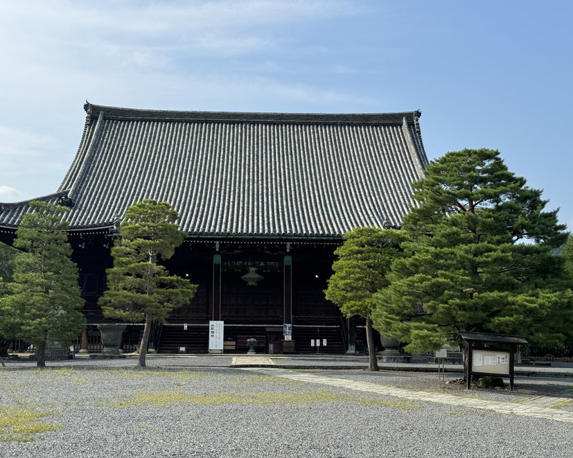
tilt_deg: +7.8
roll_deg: -1.1
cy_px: 226
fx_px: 865
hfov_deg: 36.7
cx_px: 288
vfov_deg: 29.7
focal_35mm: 51
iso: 64
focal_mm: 6.76
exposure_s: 1/2717
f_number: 1.78
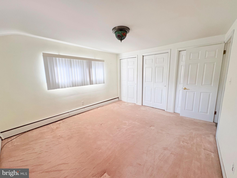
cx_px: 118
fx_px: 96
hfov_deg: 102.1
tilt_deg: -8.9
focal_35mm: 14
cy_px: 89
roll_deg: +1.4
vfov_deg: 85.7
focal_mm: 2.22
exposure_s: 1/99
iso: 160
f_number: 2.2
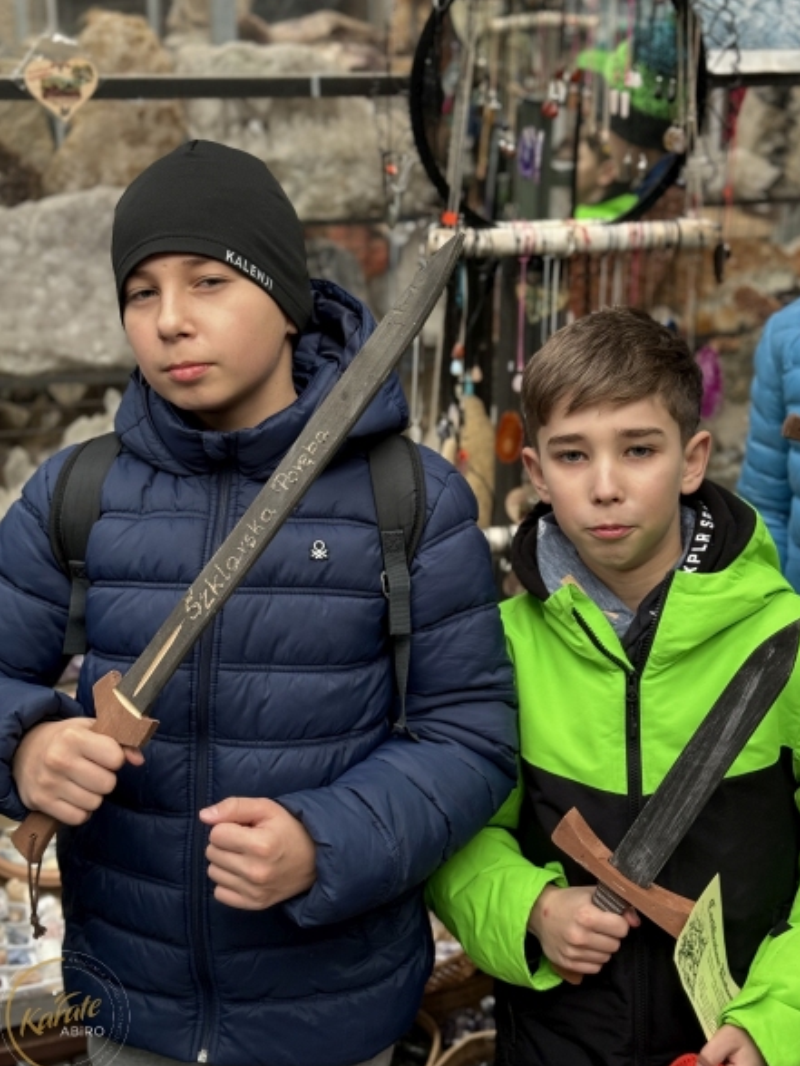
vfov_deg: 38.9
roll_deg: -0.3
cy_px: 540
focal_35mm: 49
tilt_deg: -19.0
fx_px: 1510
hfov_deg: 29.7
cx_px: 405
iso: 100
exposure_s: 1/81
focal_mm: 6.86
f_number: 1.78
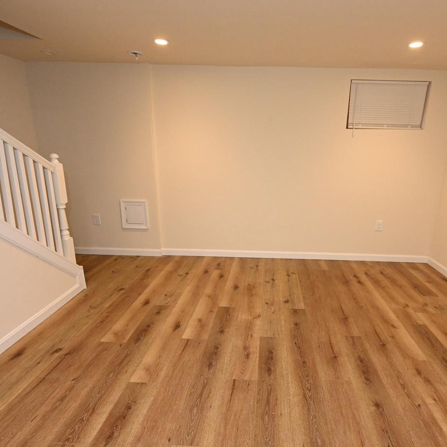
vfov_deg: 73.0
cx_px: 256
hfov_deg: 72.6
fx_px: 302
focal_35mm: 21
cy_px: 231
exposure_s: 1/200
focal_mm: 15.5
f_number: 7.1
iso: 5000
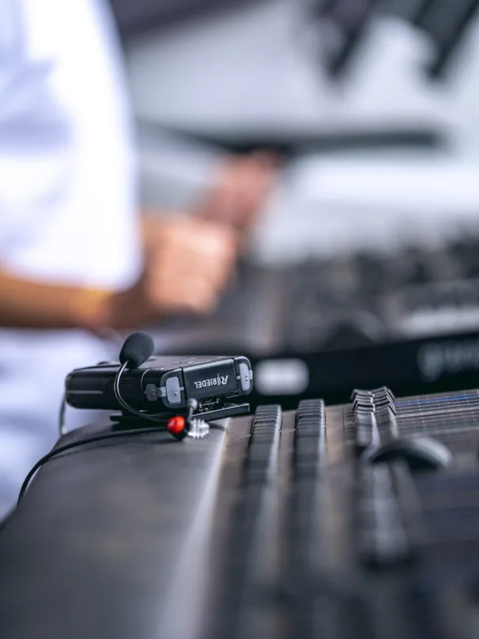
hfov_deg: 7.8
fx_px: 3516
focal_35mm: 191
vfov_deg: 10.4
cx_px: 240
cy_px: 314
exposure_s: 1/500
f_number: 2.8
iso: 250
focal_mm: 175.5
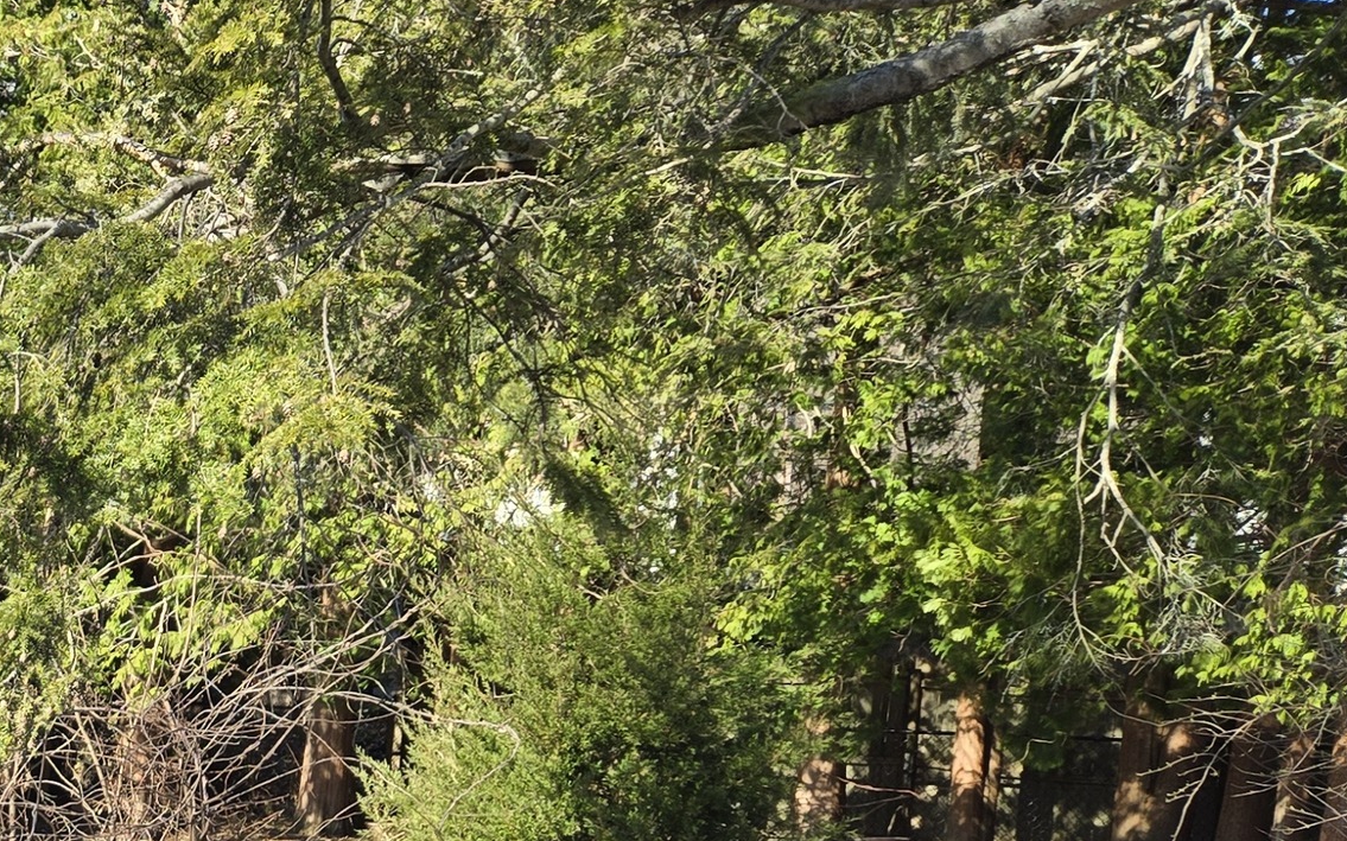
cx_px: -392
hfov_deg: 26.5
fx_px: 2423
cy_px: 1051
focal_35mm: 66
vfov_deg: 18.5
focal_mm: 5.4
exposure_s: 1/583
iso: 25
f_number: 1.8
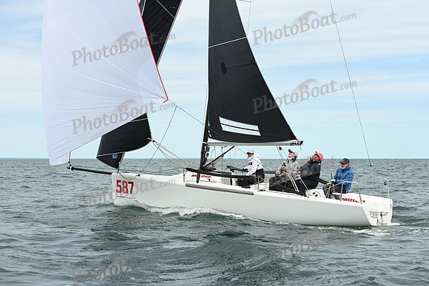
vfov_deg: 16.1
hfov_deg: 23.9
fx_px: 1013
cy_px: 143
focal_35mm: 85
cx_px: 214
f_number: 7.1
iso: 320
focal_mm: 85
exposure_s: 1/1000
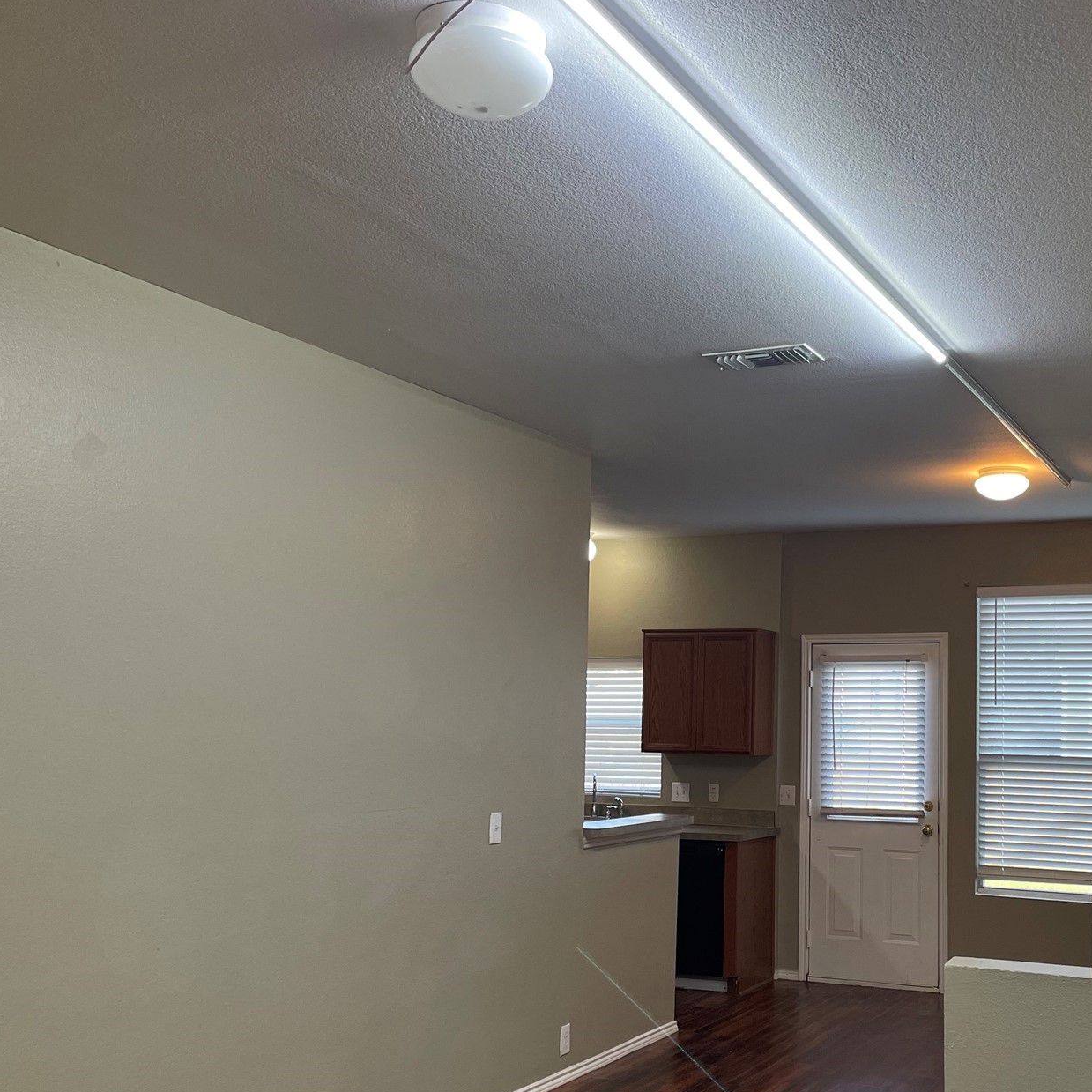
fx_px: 1356
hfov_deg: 42.9
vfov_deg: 43.6
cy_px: 660
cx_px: 771
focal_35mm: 38
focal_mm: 4.2
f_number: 1.6
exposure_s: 1/120
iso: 100
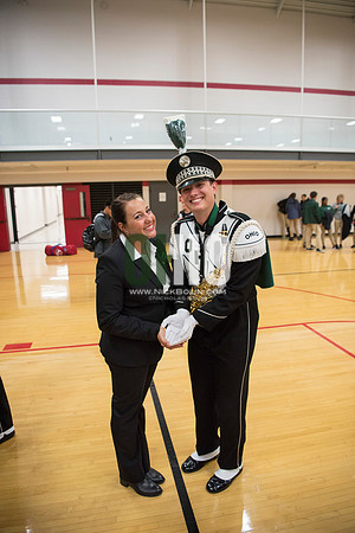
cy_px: 266
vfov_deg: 73.7
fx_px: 355
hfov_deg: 53.1
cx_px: 178
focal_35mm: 24
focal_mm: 24
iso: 2000
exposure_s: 1/320
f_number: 3.2
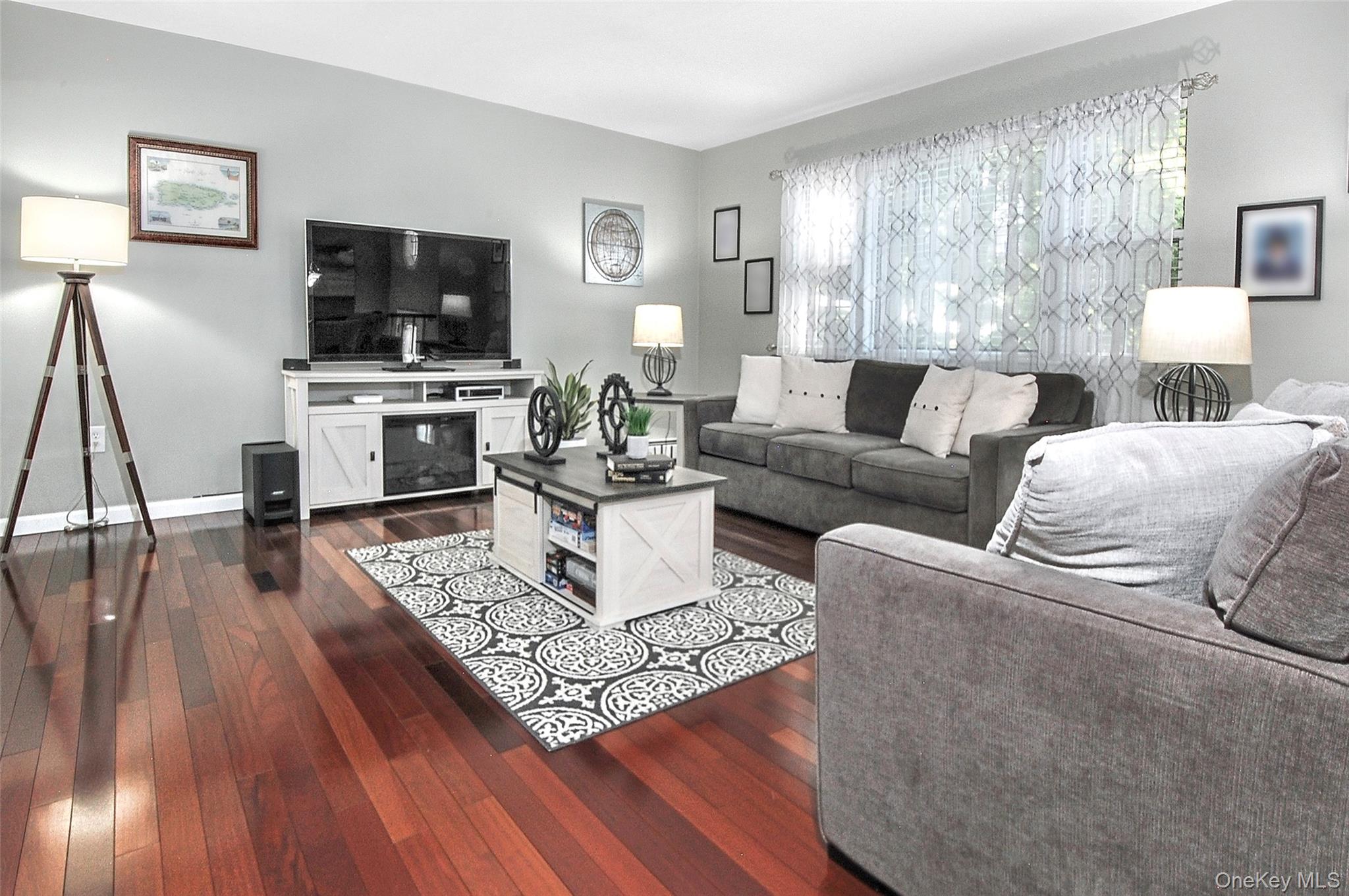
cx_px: 674
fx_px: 561
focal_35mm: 15
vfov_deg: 77.2
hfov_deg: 100.4
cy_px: 448
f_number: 22
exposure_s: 1/5
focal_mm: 10
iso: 400
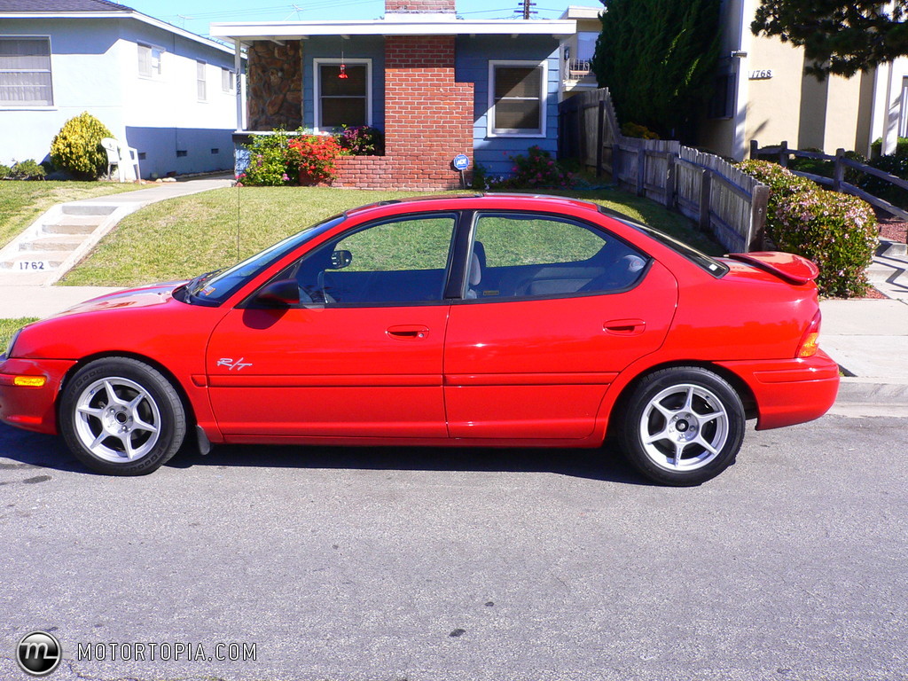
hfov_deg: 52.6
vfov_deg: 40.7
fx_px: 918
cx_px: 454
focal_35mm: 35
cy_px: 340
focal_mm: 5.8
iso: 100
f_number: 5.6
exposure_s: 1/250
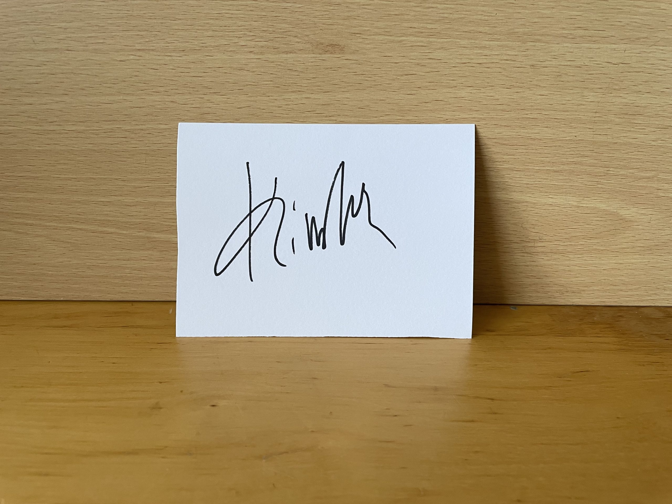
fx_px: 505
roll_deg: -0.2
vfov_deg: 53.1
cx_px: 336
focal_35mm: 26
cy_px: 252
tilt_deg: -22.8
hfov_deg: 67.3
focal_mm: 4.2
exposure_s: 1/85
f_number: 1.6
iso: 125
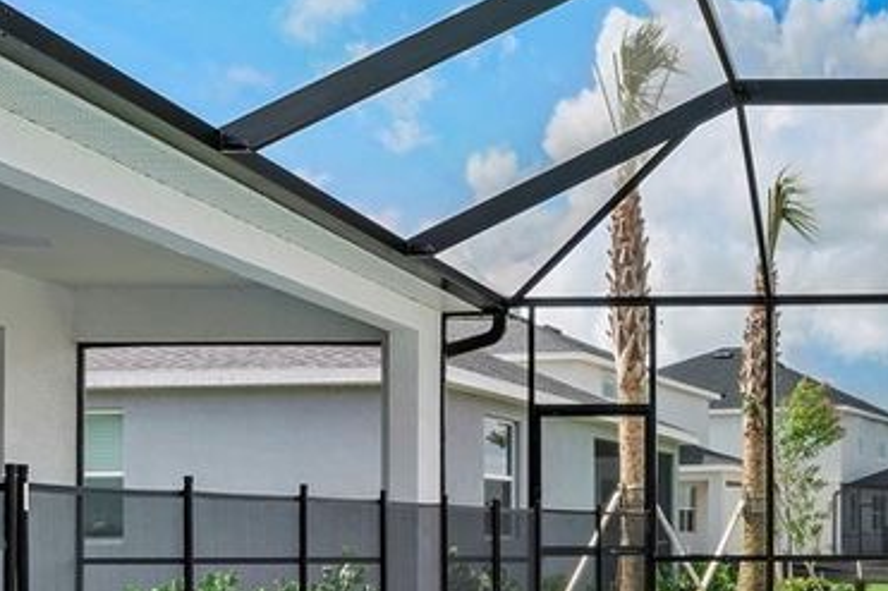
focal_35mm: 58
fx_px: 1430
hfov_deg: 31.9
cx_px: 878
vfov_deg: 22.9
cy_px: 496
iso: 160
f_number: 11
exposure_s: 1/200
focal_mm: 21
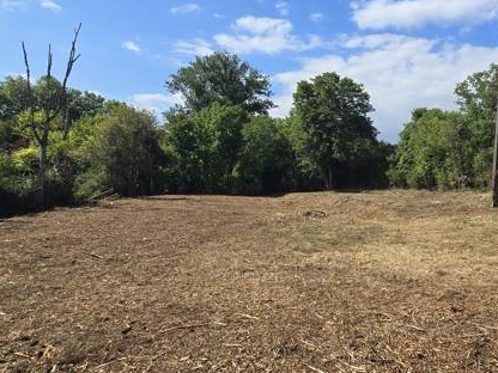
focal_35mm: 25
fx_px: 360
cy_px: 181
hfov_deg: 66.6
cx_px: 350
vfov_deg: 54.9
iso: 50
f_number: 2.2
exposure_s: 1/2327
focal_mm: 2.2
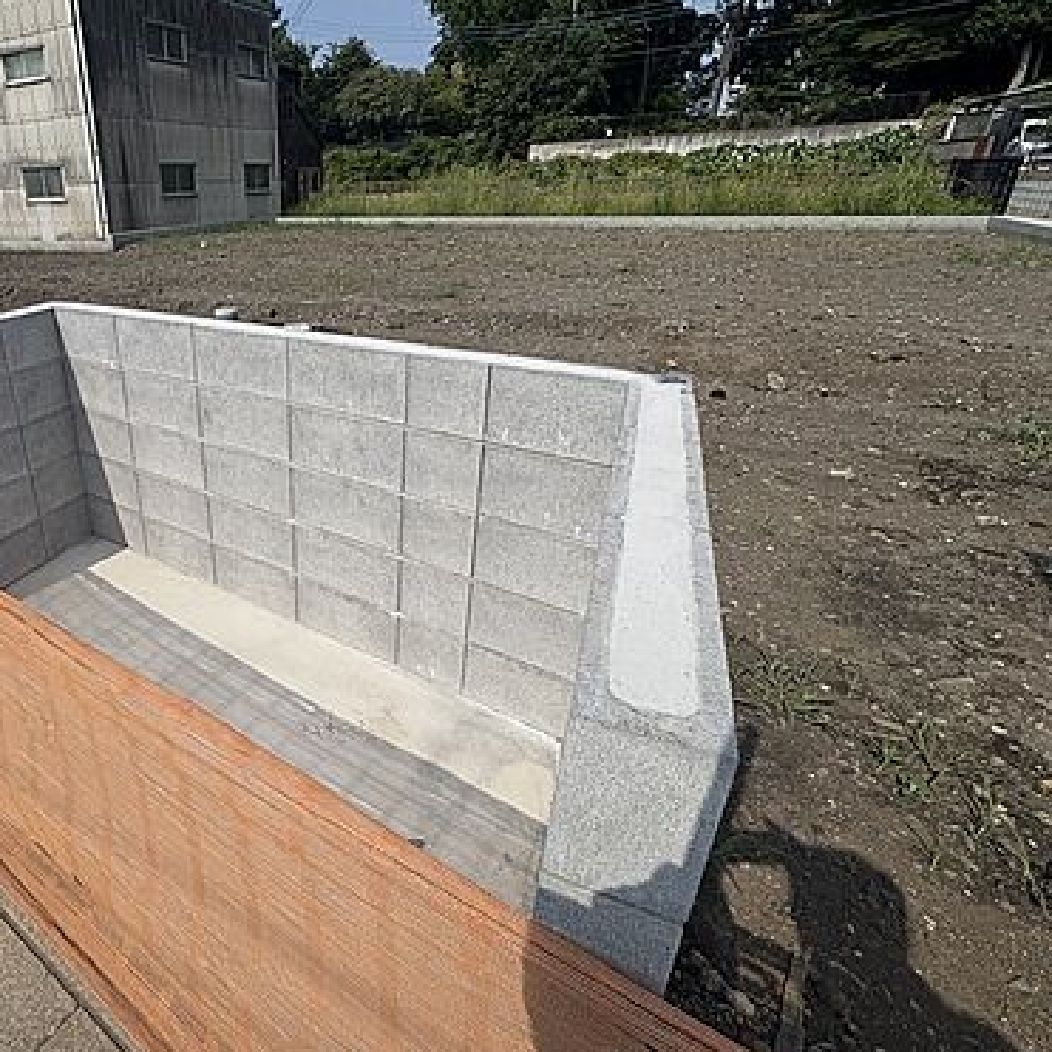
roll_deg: +3.7
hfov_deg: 70.6
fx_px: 688
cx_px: 284
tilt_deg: -24.0
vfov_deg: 74.8
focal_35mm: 20
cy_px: 496
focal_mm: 2.22
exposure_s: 1/6135
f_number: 2.2
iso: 50
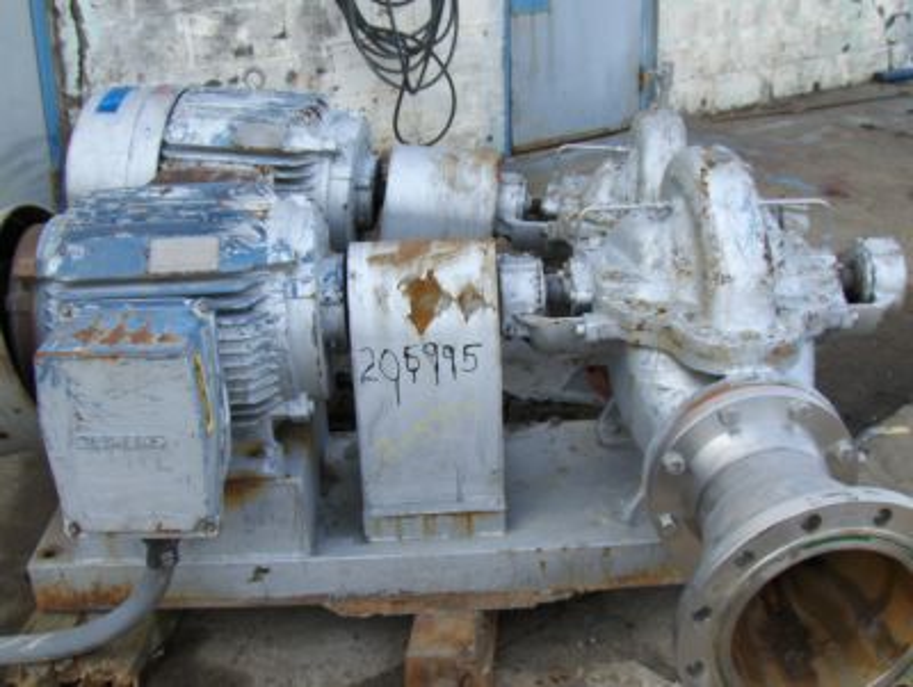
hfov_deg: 45.7
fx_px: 1083
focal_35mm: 41
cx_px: 456
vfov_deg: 35.2
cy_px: 344
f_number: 5.09
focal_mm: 6.5
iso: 100
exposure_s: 1/160
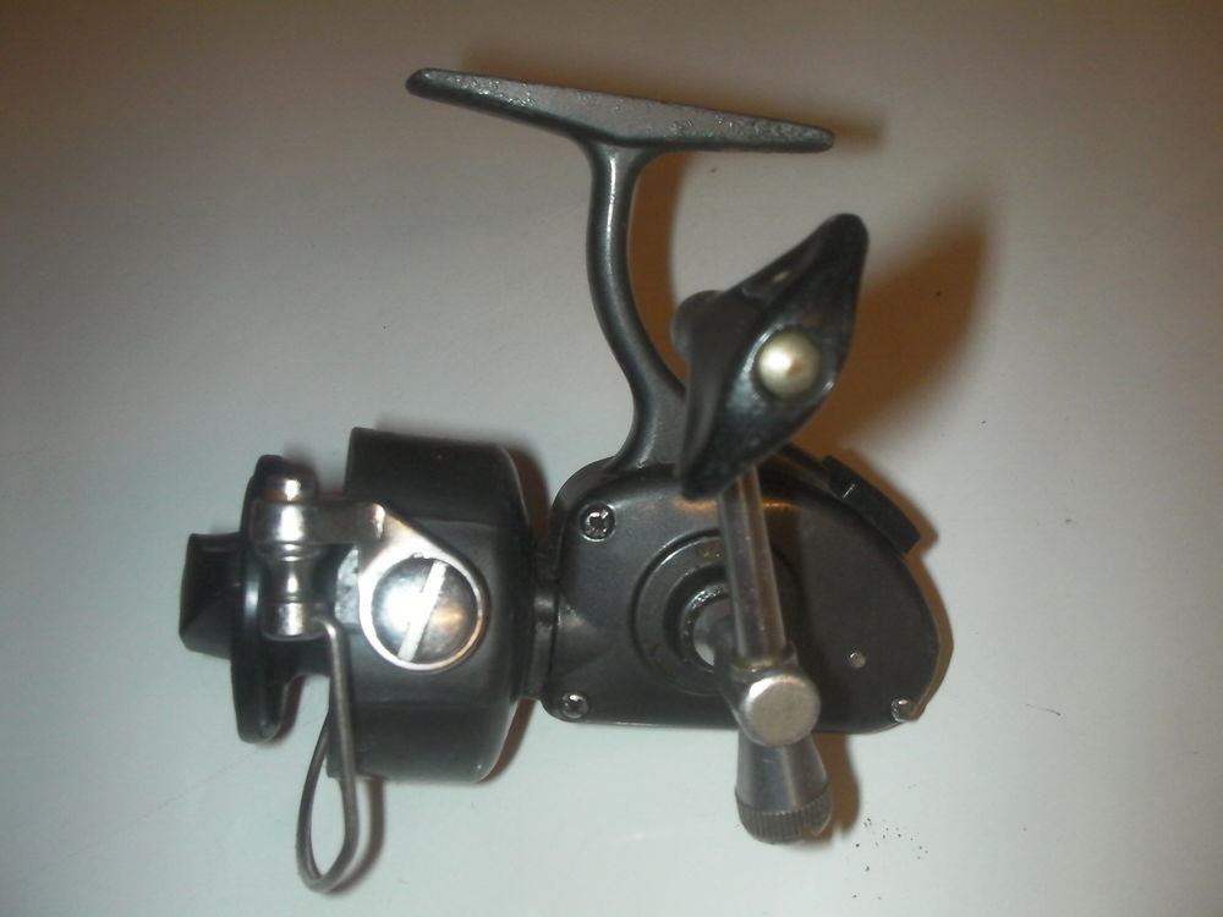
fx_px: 1343
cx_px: 612
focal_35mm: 38
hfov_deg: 49.0
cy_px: 458
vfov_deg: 37.7
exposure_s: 1/30
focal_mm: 6.3
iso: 200
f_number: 5.6
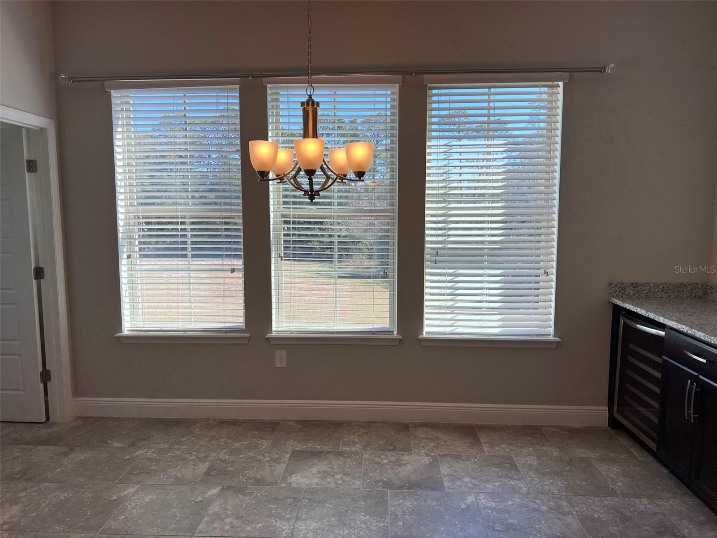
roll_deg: +0.2
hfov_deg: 67.3
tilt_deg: -6.0
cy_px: 269
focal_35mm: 26
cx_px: 358
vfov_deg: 53.1
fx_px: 539
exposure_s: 1/820
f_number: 1.5
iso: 50
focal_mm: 5.7
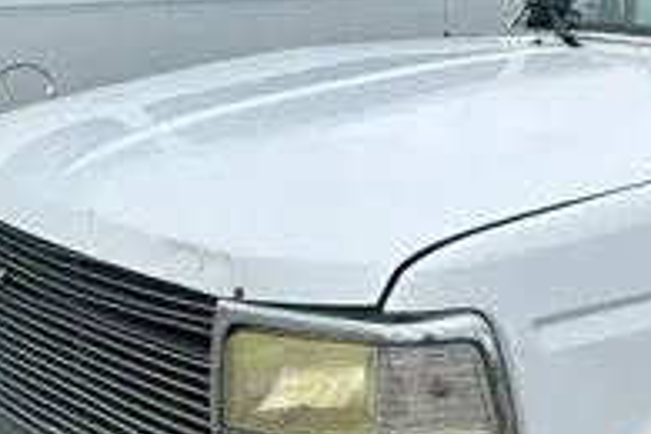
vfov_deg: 16.5
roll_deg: -1.6
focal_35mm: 82
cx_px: 765
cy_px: 341
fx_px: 1483
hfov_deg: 22.9
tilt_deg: -13.3
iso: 80
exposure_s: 1/4545
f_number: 1.78
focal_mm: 6.86
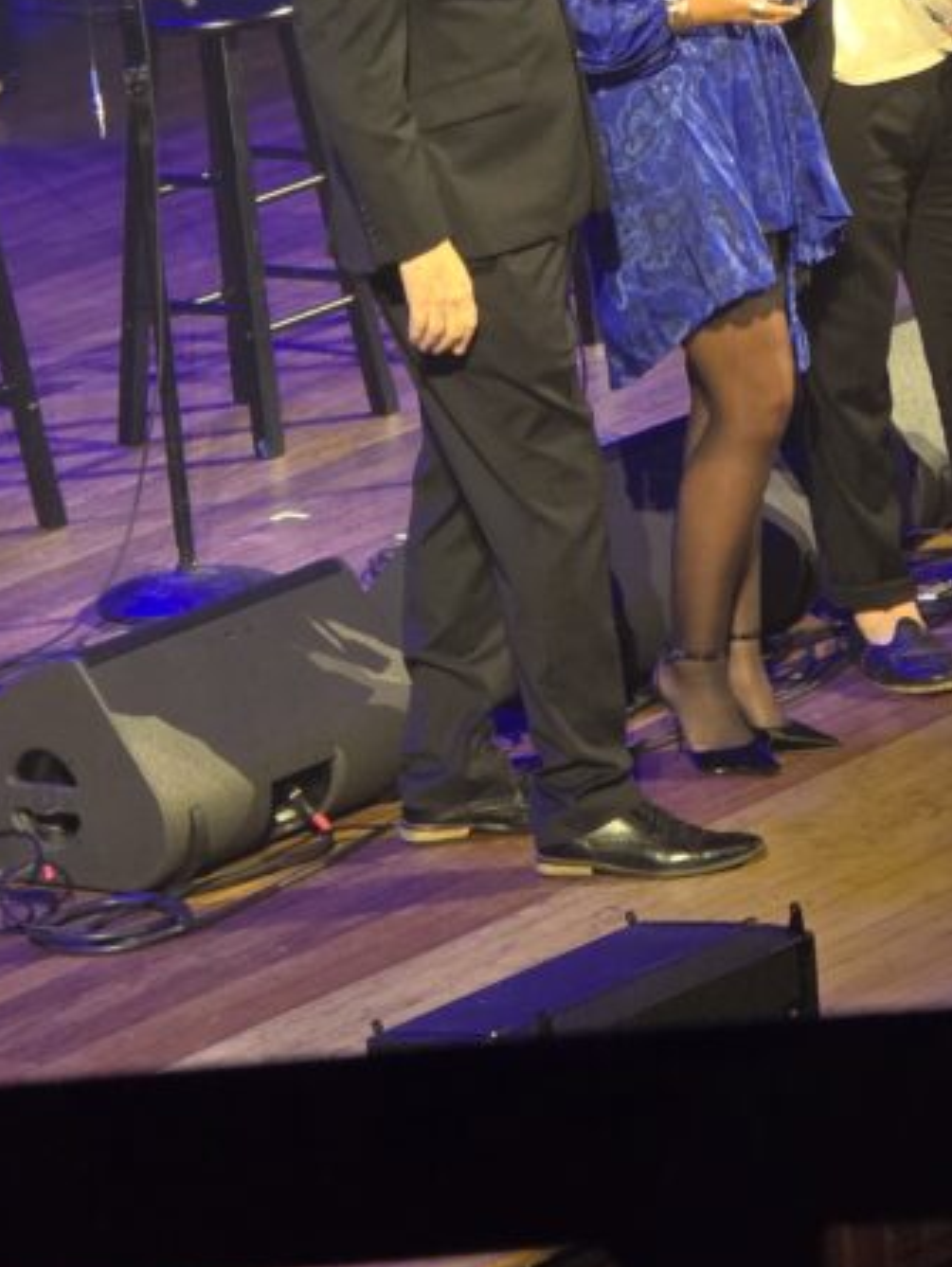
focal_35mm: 264
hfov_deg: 5.6
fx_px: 9671
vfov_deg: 7.5
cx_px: 929
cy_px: -111
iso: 640
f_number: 3.4
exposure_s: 1/53
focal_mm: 18.6
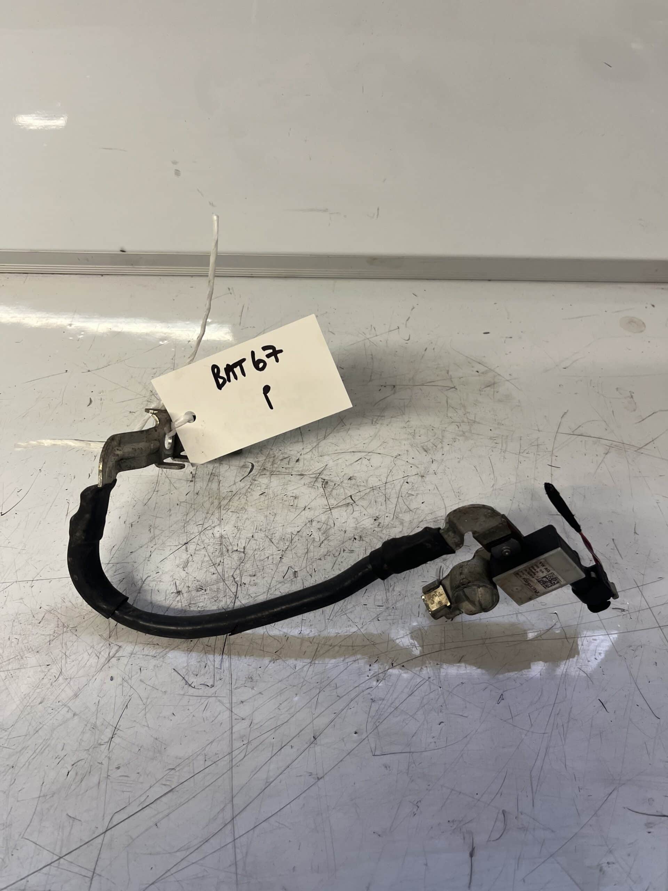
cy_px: 446
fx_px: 669
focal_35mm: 26
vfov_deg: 67.3
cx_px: 334
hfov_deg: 53.1
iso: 125
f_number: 1.6
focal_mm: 5.1
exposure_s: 1/100
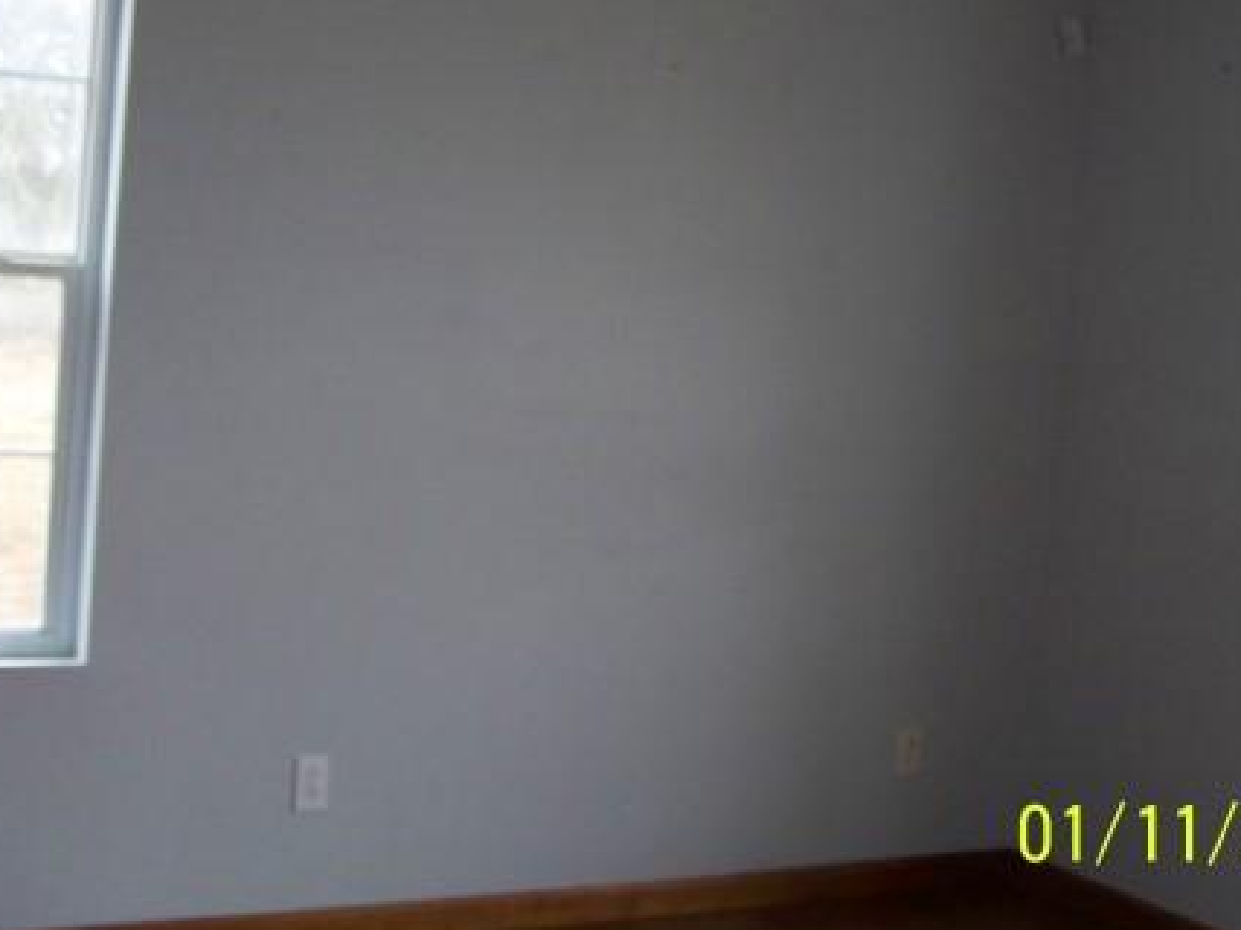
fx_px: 2043
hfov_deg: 33.8
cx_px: 561
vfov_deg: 25.5
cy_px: 317
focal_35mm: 57
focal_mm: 6.3
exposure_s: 1/60
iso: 200
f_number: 2.8
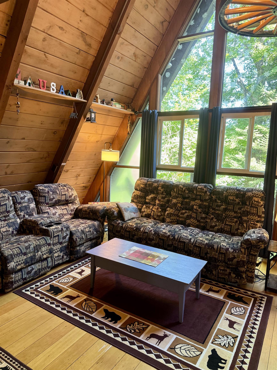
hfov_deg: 56.8
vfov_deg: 71.6
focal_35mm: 24
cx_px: 138
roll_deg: -1.1
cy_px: 185
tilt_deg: -8.8
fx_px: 256
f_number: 1.78
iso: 250
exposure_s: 1/60
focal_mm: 6.76
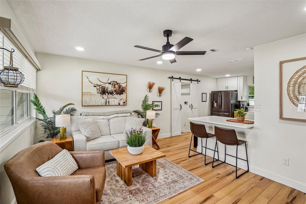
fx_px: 127
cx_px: 153
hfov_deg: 100.4
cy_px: 102
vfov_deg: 77.3
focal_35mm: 15
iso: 500
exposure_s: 1/30
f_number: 8
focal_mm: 10
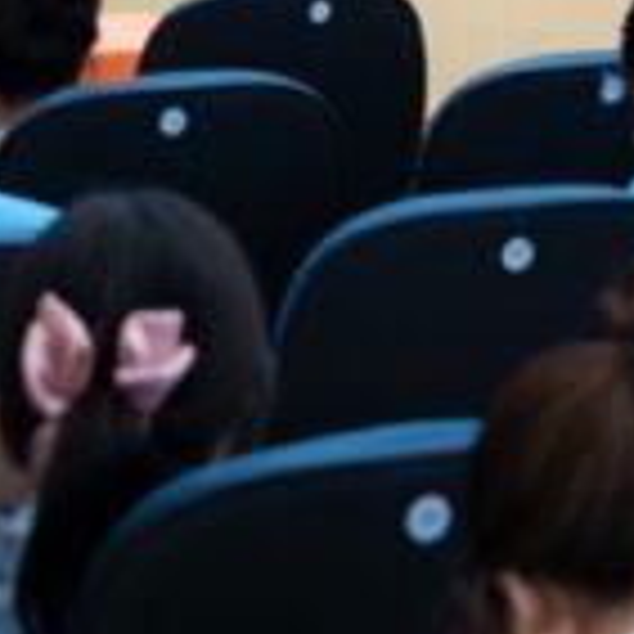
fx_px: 3833
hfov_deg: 9.4
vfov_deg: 8.9
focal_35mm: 185
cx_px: 683
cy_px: -638
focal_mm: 30
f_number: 2.8
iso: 500
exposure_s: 1/125
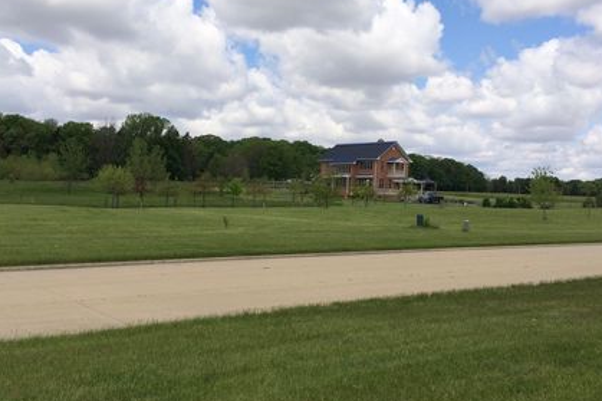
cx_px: 310
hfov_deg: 53.1
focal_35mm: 36
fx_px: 602
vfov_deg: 36.8
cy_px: 184
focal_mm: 4.15
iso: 32
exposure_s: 1/2933
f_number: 2.2
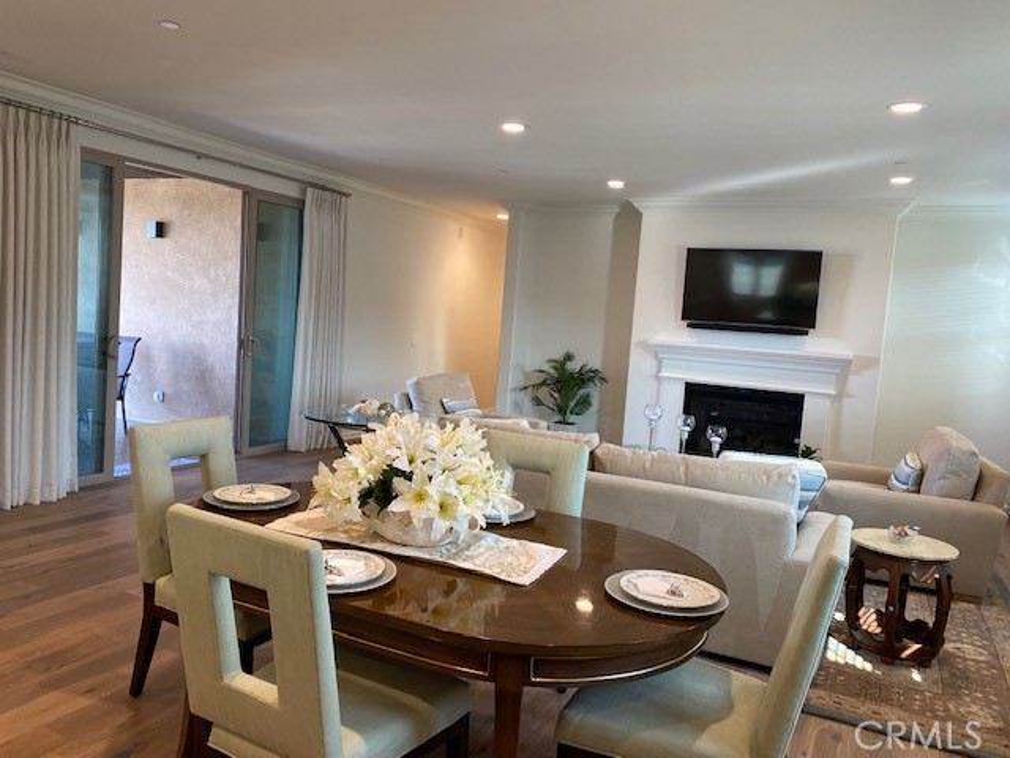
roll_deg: -4.6
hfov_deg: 67.3
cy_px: 379
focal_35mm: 26
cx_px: 505
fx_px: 759
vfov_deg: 53.1
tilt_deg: -5.0
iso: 100
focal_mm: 4.25
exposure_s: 1/120
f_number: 1.8
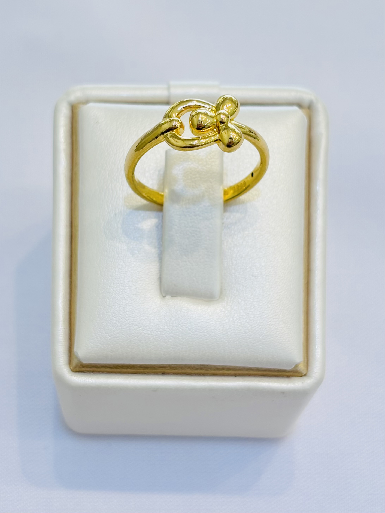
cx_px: 192
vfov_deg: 36.8
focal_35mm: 52
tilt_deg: -49.9
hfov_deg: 28.0
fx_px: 771
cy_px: 256
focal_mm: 5.96
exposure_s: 1/100
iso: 32
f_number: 1.6
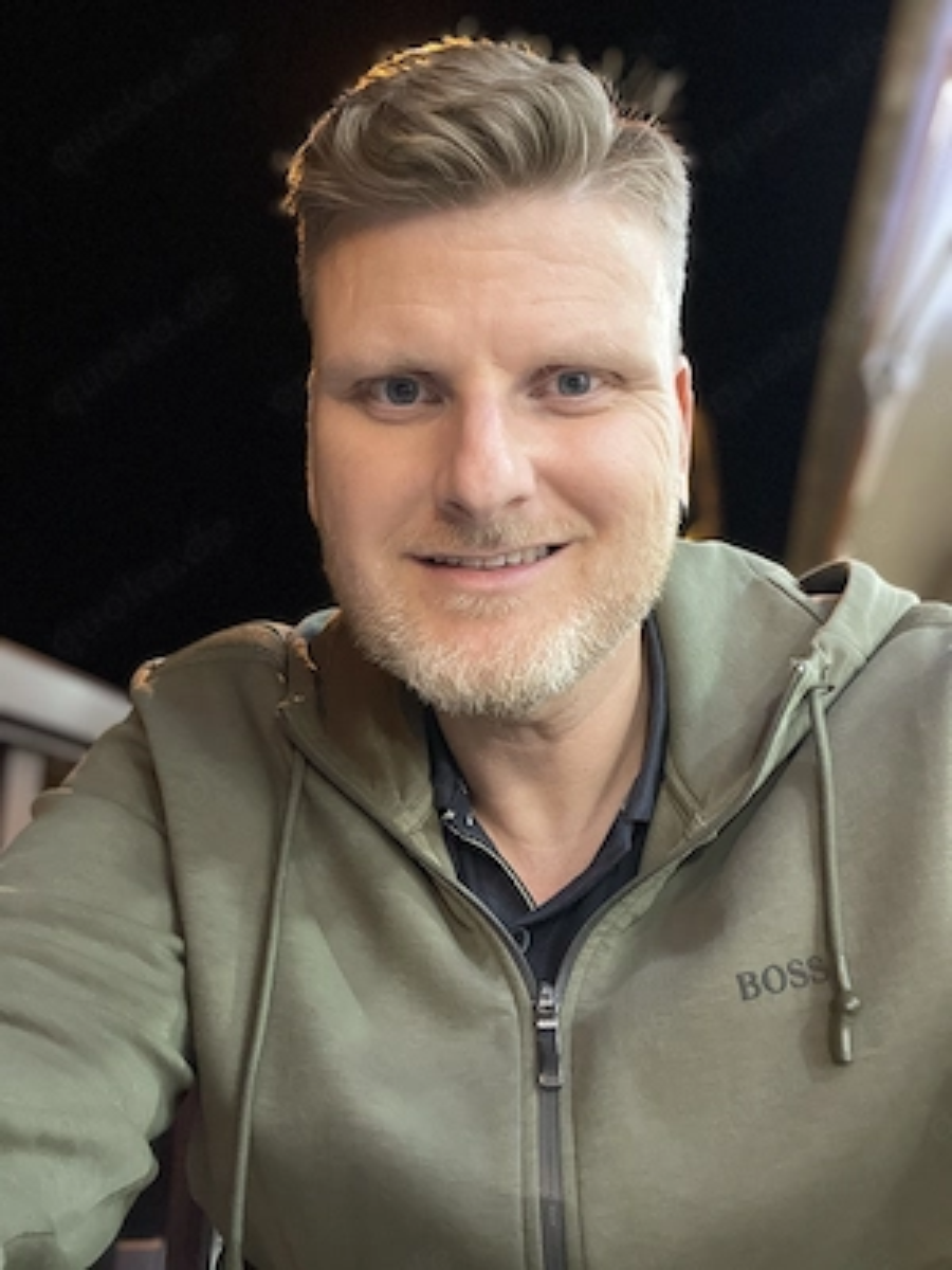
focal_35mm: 30
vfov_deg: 60.0
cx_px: 476
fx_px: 1100
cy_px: 635
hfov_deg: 46.8
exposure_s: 1/25
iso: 400
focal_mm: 2.71
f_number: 2.2
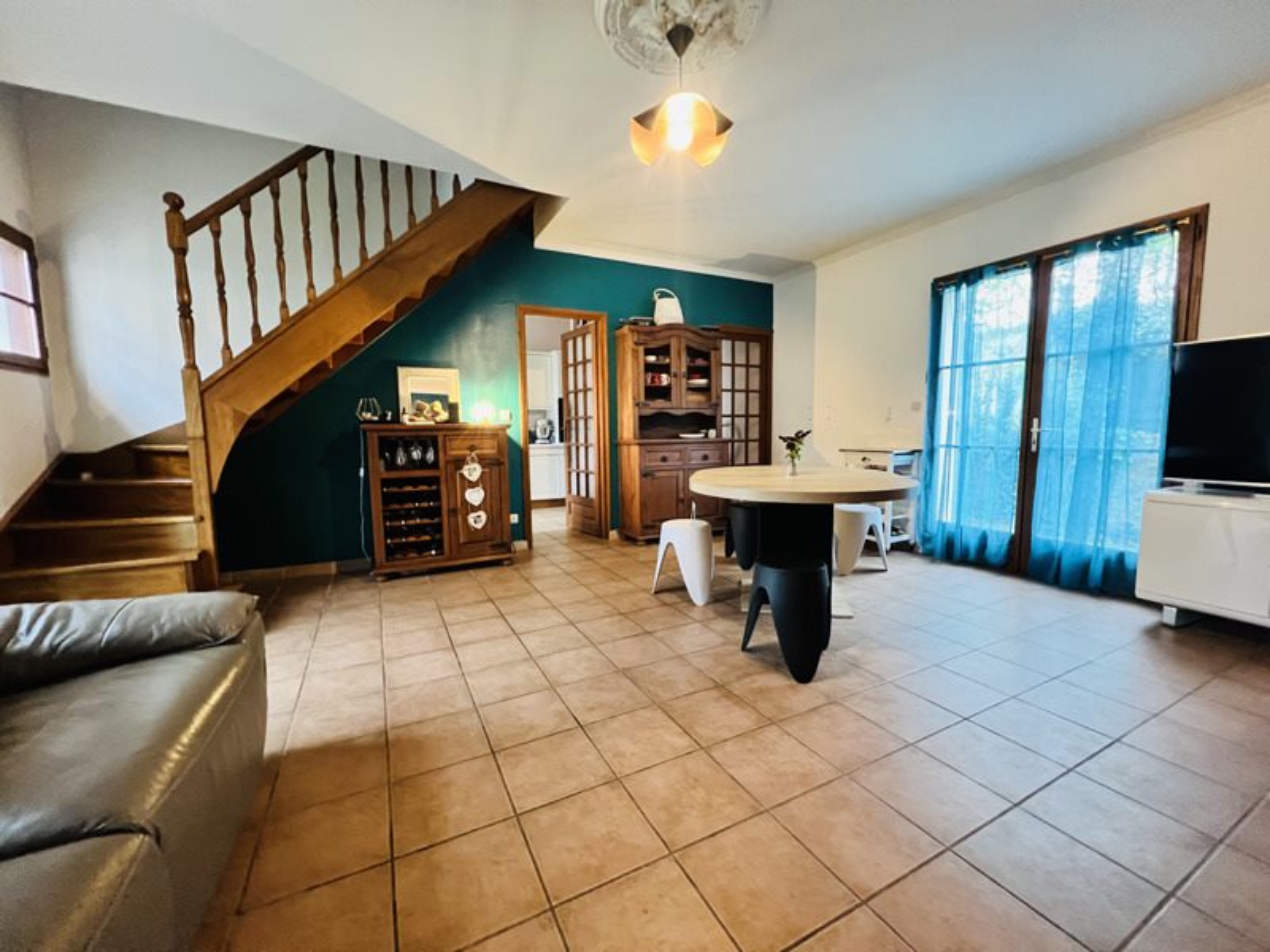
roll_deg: +1.4
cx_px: 635
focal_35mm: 13
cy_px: 476
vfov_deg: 89.9
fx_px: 477
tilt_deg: -5.7
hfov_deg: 106.2
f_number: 1.8
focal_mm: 1.57
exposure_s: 1/33
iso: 800
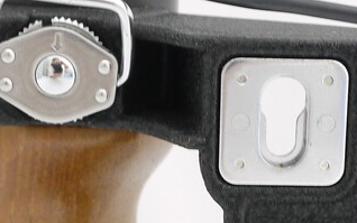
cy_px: 249
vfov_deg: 9.0
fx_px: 1402
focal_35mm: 144
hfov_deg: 14.5
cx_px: 221
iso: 400
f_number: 7.1
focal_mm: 18
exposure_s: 1/13
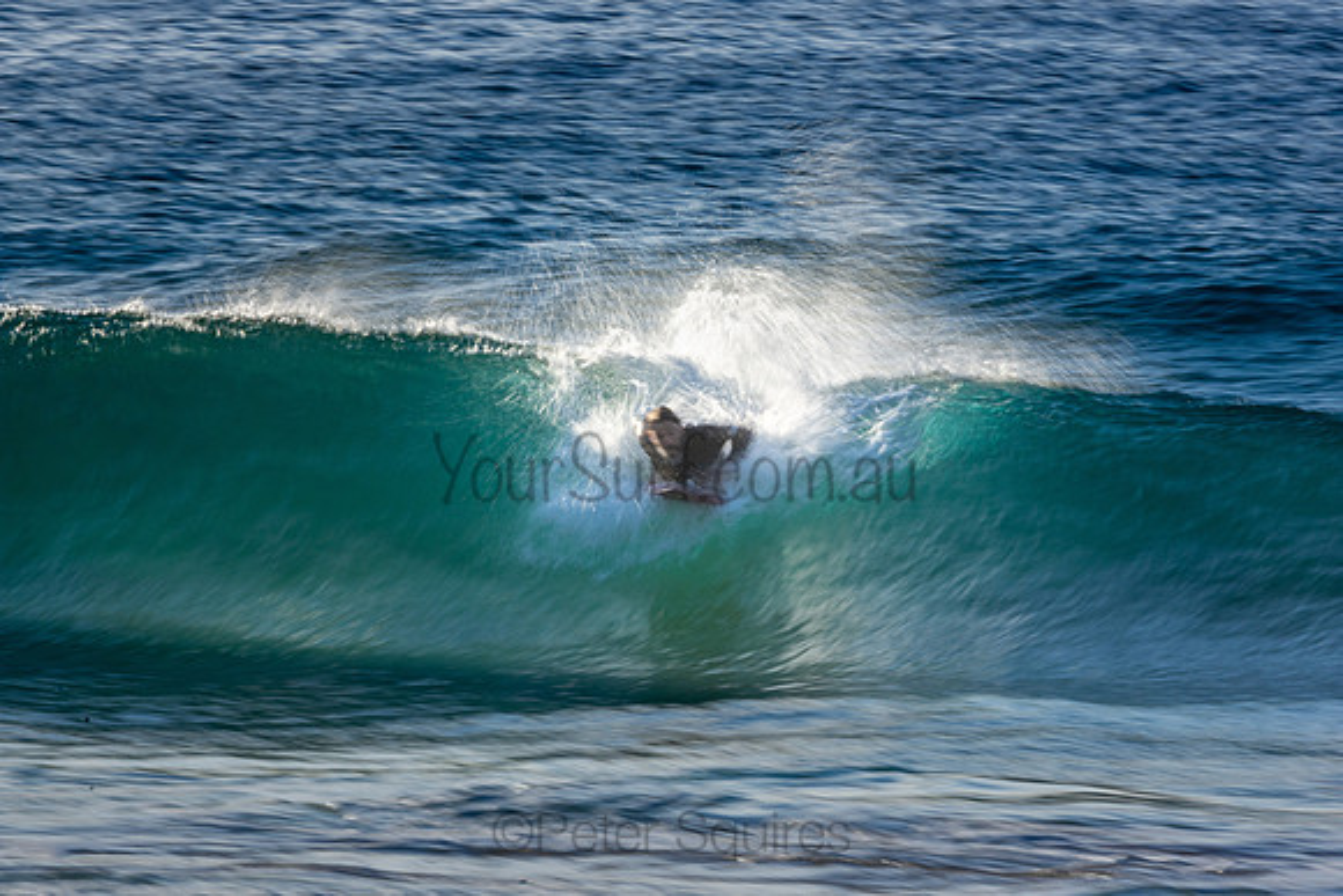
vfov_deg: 1.8
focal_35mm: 750
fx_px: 27984
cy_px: 448
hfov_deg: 2.7
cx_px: 672
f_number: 32
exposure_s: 1/20
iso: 125
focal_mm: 500
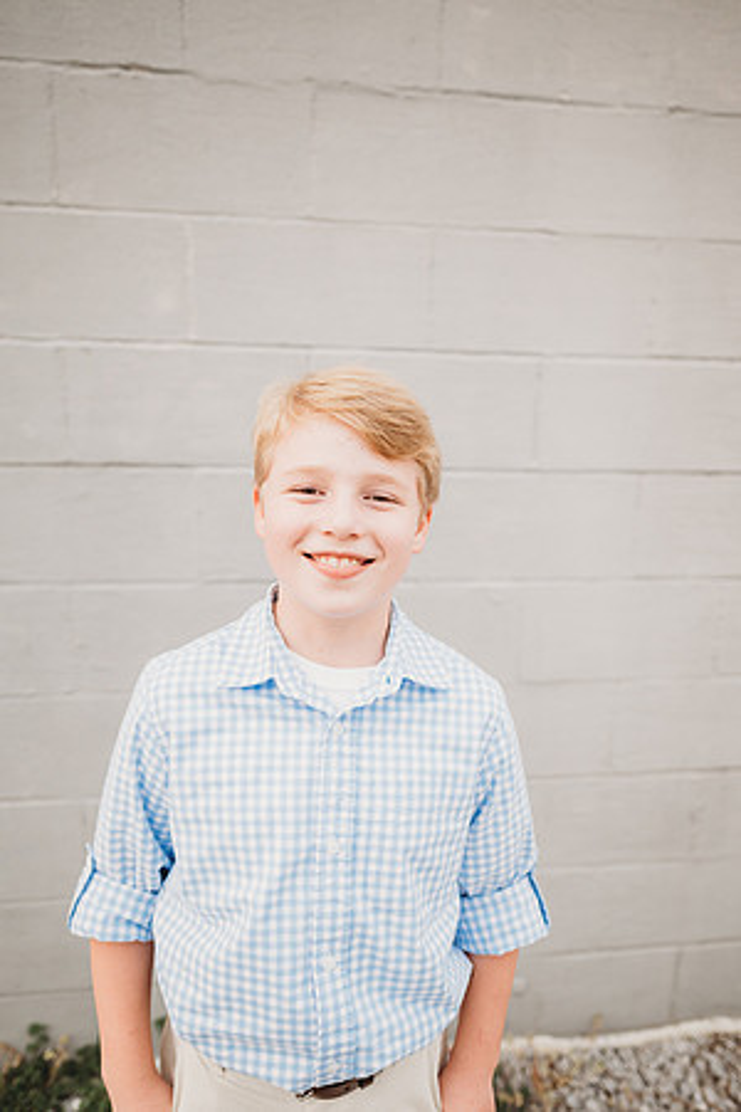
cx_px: 370
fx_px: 741
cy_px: 556
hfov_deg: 53.1
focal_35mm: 24
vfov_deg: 73.7
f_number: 2.5
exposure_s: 1/250
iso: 320
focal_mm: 24
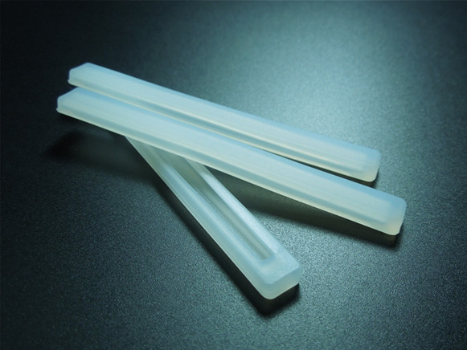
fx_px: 432
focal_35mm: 32
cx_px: 240
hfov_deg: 56.8
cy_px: 180
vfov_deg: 44.2
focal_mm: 5.6
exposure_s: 1/125
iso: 450
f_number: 3.6
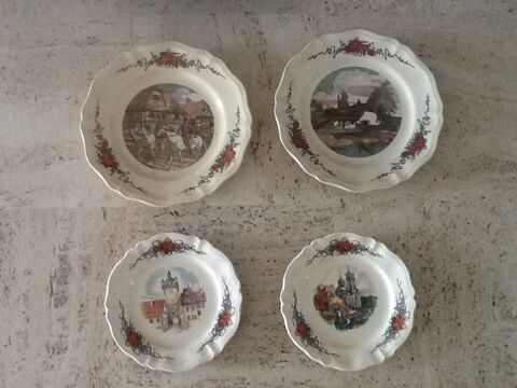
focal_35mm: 44
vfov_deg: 32.9
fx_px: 657
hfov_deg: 42.9
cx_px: 258
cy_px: 194
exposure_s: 1/30
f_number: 2.4
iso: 125
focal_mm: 2.03
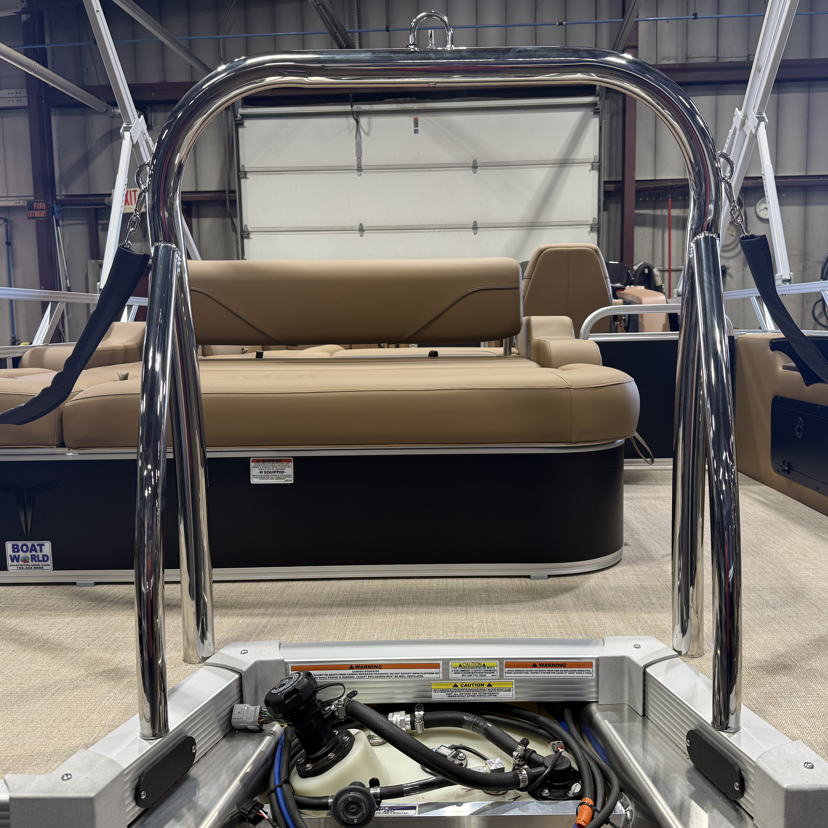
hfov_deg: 55.6
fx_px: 785
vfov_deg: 55.6
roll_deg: +1.3
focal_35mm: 29
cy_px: 408
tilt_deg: -4.7
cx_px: 449
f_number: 1.78
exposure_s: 1/120
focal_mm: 6.76
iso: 100
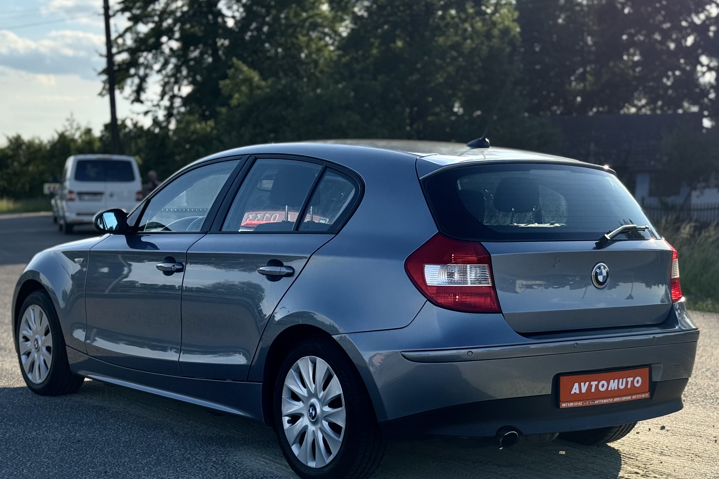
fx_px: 1238
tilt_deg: -3.1
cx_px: 362
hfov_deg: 32.4
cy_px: 281
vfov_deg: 21.9
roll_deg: +0.5
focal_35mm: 62
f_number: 1.78
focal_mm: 6.76
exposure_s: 1/2959
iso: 64
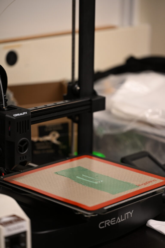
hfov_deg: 13.0
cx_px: 82
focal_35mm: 105
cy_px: 124
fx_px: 722
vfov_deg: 19.5
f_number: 3
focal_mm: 105
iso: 560
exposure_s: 1/125
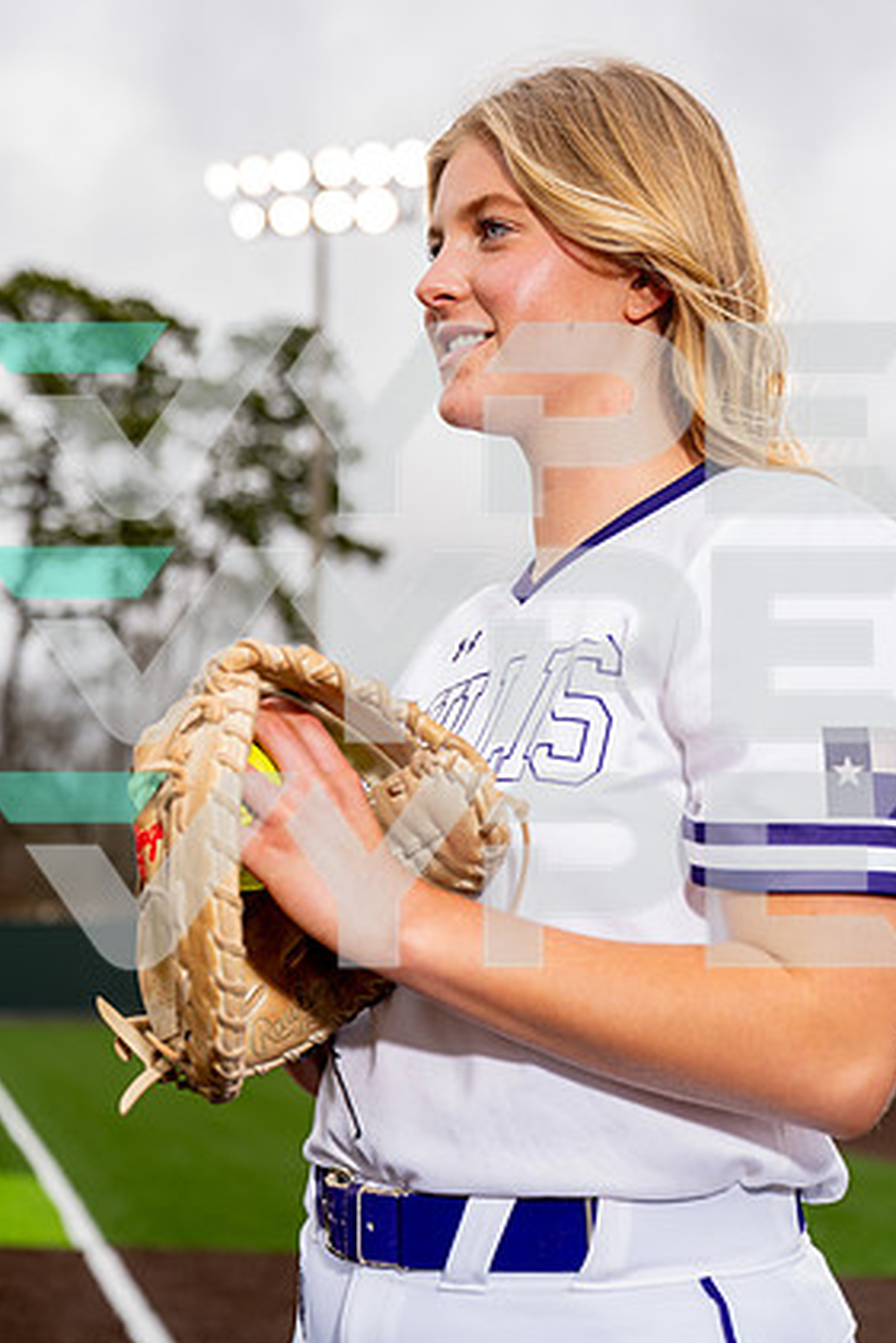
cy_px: 648
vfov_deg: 31.9
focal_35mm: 63
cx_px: 453
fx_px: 2350
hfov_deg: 21.6
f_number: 4
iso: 100
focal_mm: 59
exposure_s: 1/250
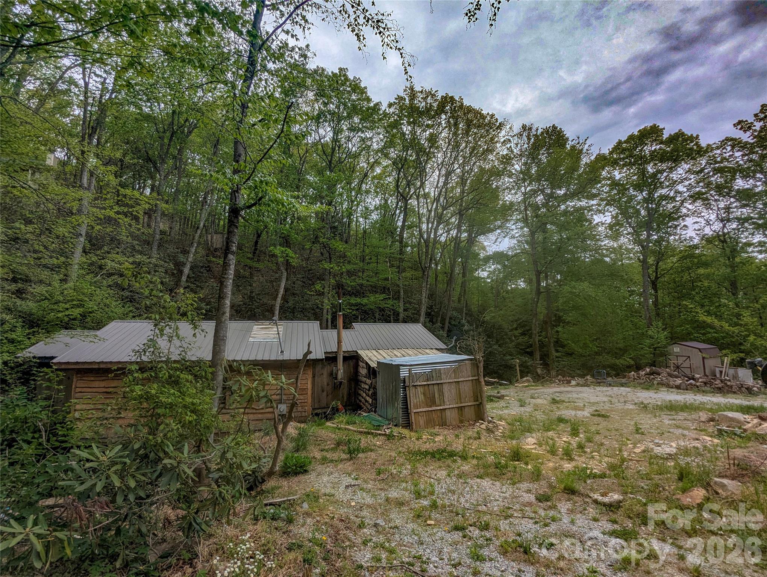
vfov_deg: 78.2
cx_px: 384
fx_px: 355
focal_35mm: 16
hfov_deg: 94.4
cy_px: 288
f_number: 2.2
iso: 55
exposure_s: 1/1859
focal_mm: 2.35
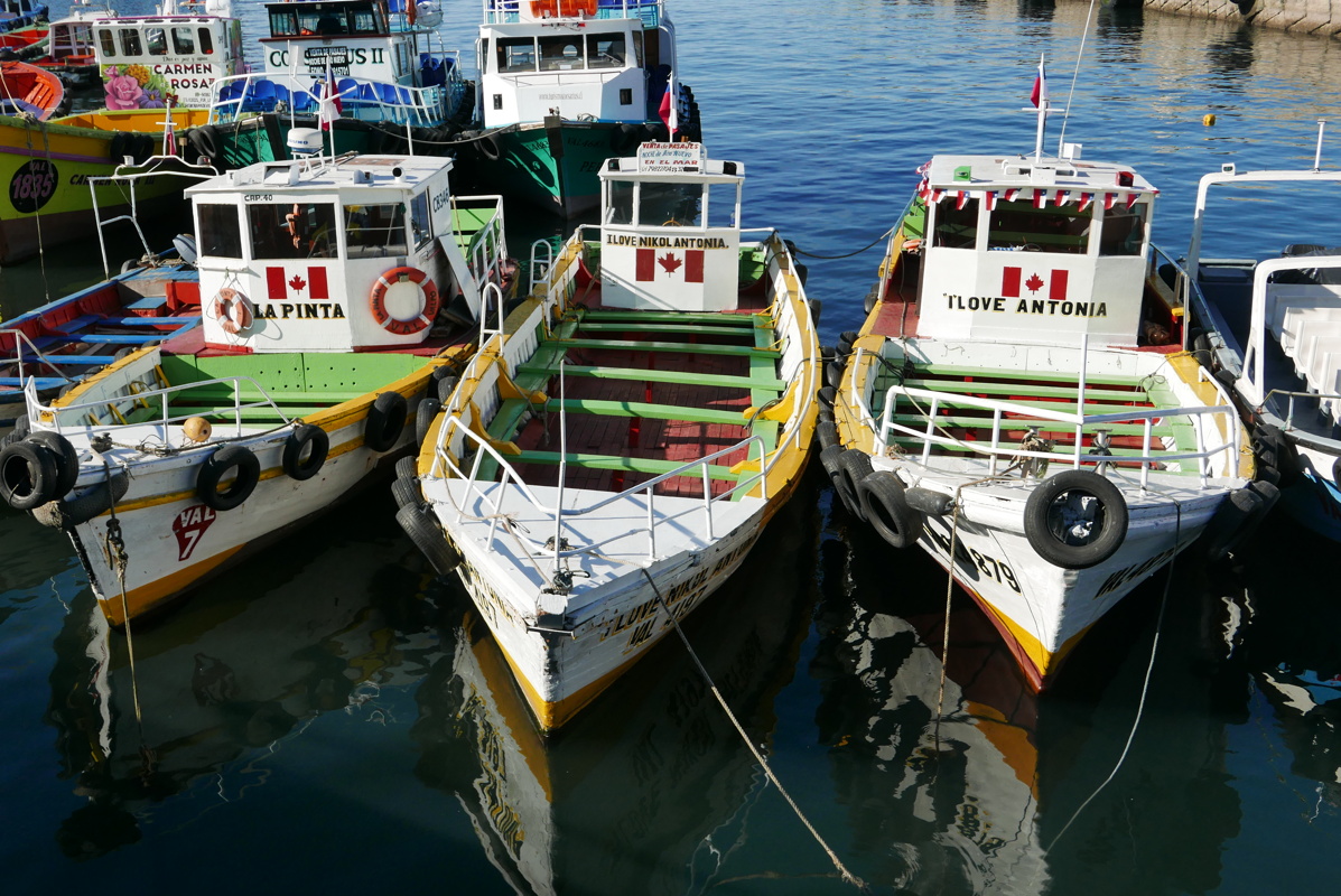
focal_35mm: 41
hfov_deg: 47.4
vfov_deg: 32.7
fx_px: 1528
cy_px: 448
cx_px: 670
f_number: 5.6
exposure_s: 1/800
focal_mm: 18.6
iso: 200
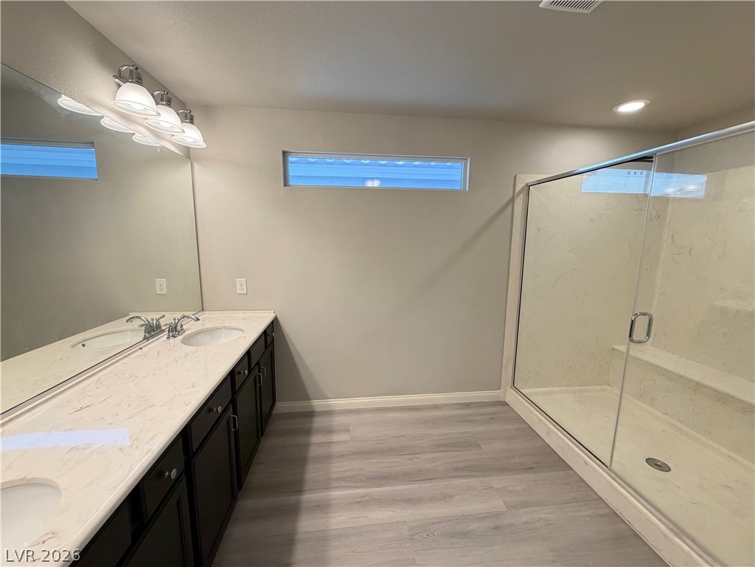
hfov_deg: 102.1
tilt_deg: -8.8
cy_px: 284
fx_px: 305
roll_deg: +1.0
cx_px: 378
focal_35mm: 14
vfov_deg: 85.7
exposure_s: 1/120
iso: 250
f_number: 2.2
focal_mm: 2.22
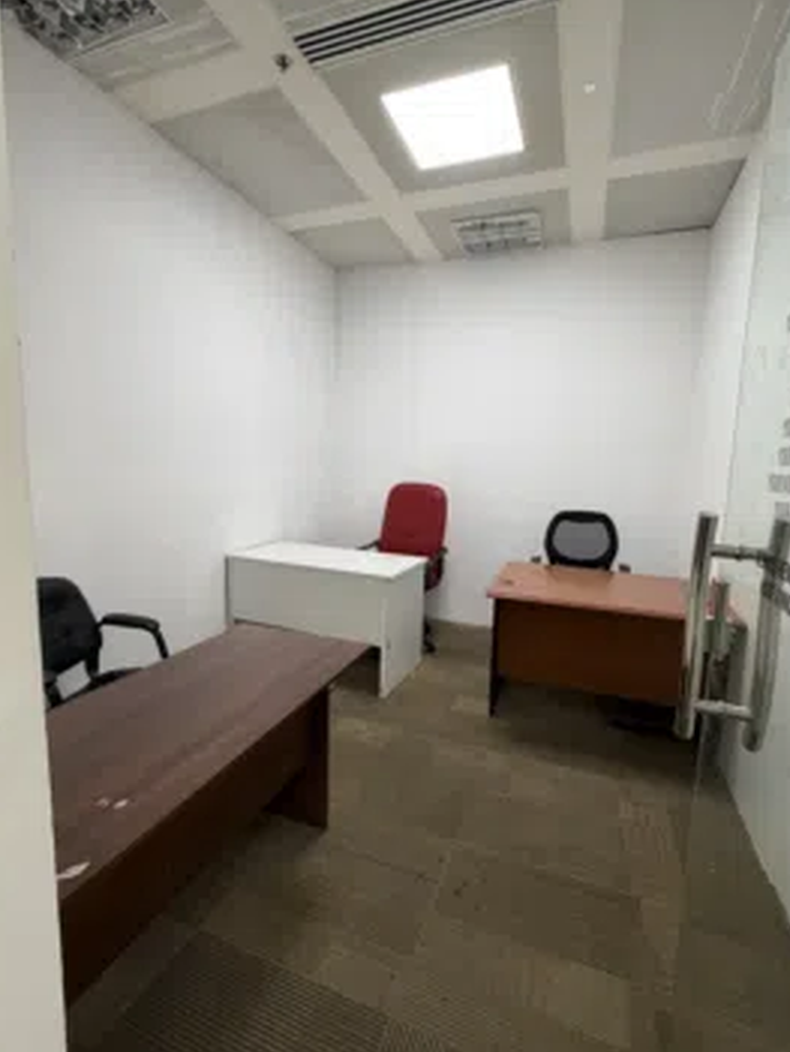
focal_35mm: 16
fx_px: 486
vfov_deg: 94.5
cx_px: 409
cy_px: 526
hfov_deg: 78.1
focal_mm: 2.22
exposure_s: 1/100
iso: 200
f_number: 2.2
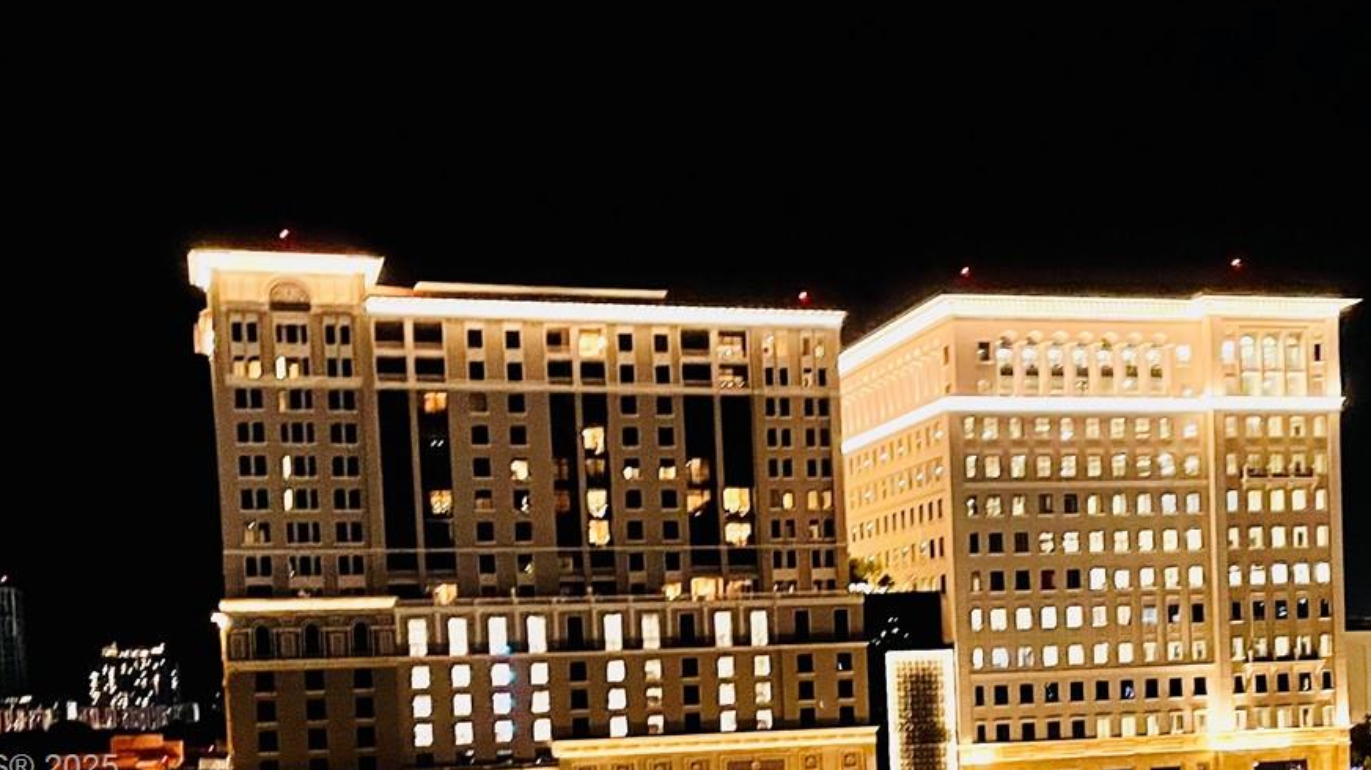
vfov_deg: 22.2
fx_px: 1890
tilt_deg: -1.1
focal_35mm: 52
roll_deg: +2.4
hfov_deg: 39.6
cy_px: 770
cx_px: 874
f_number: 1.6
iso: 640
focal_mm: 4.2
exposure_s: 1/30
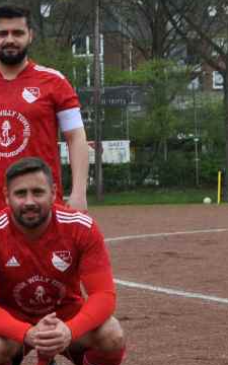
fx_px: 1350
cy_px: 161
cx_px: -236
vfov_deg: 15.4
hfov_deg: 9.1
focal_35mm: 136
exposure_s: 1/250
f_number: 8
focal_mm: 25
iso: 200
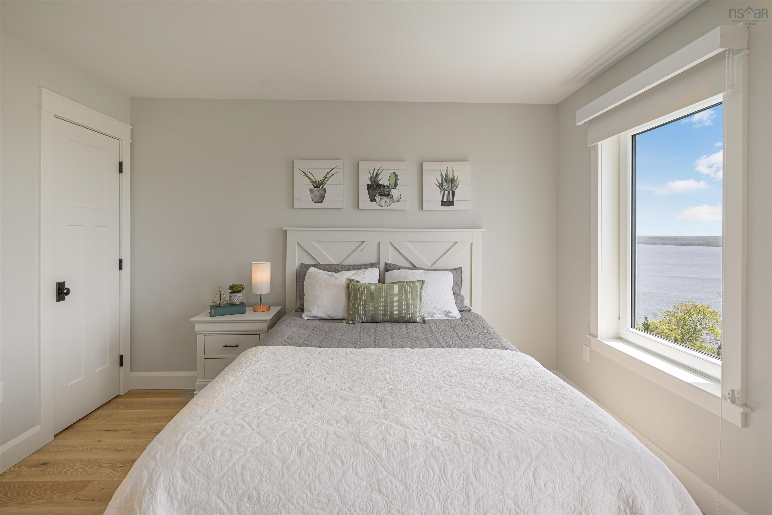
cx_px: 386
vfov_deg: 72.1
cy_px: 258
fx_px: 354
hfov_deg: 95.0
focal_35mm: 16
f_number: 8
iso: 320
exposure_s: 1/250
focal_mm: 16.5
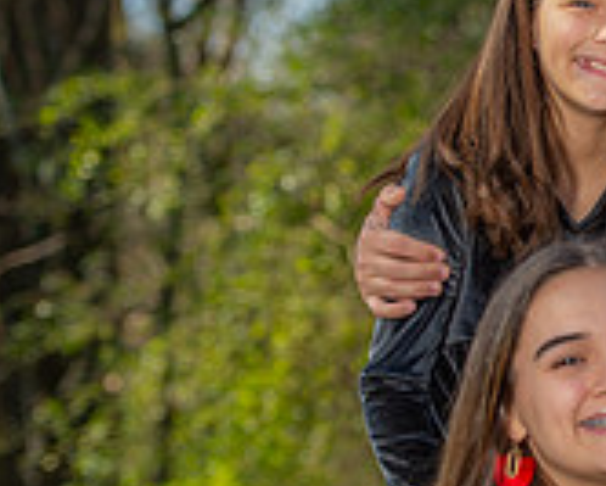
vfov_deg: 5.6
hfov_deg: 6.9
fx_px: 4989
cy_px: 365
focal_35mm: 278
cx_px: 807
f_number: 3.5
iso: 50
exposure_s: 1/250
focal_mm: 85
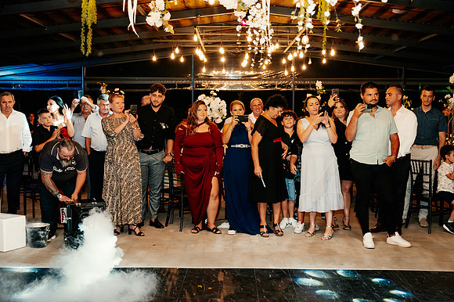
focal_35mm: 43
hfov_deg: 45.5
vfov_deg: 31.2
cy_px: 151
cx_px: 227
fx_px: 542
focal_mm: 43
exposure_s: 1/200
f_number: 3.2
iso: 1250
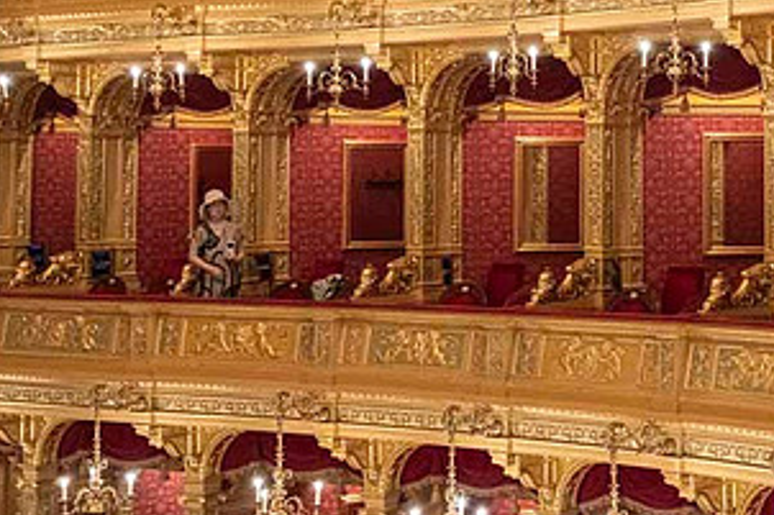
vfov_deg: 17.3
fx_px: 1676
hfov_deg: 25.1
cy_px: 81
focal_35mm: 78
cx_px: 723
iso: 5000
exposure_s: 1/80
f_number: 4
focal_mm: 38
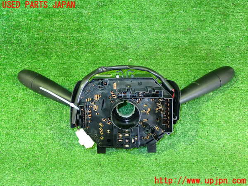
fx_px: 294
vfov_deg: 35.1
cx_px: 124
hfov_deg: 45.8
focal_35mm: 41
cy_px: 93
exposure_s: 1/13
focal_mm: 7.31
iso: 800
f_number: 2.8
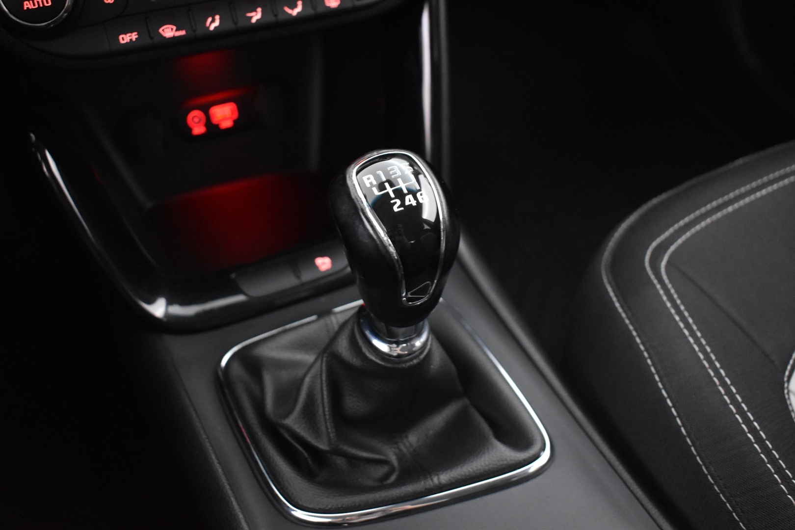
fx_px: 828
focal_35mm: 38
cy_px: 265
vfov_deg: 35.5
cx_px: 398
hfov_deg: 51.3
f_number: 4
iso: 3200
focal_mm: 25
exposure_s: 1/13
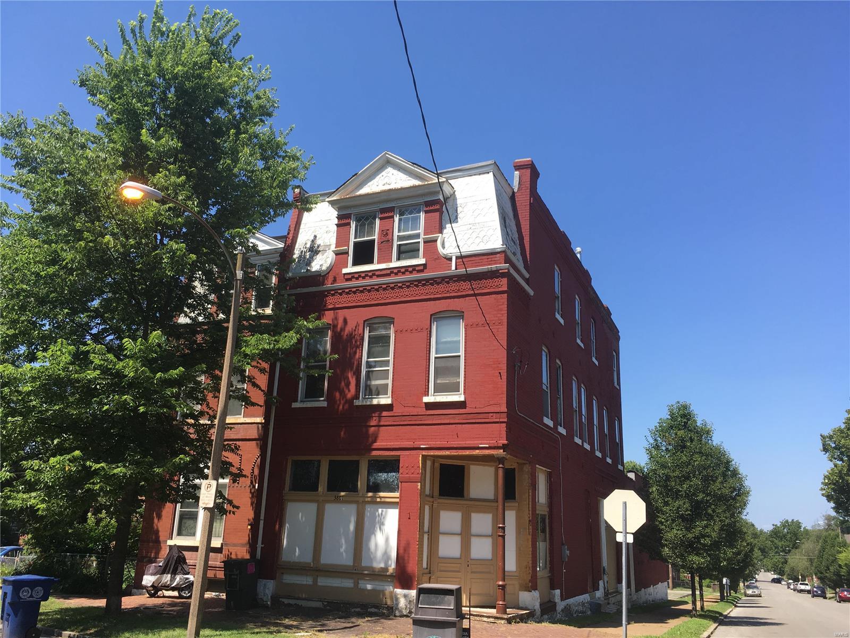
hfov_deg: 61.7
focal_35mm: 29
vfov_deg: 48.2
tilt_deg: +15.5
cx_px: 425
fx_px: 712
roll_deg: -1.9
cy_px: 319
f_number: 2.2
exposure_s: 1/864
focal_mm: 4.15
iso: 25
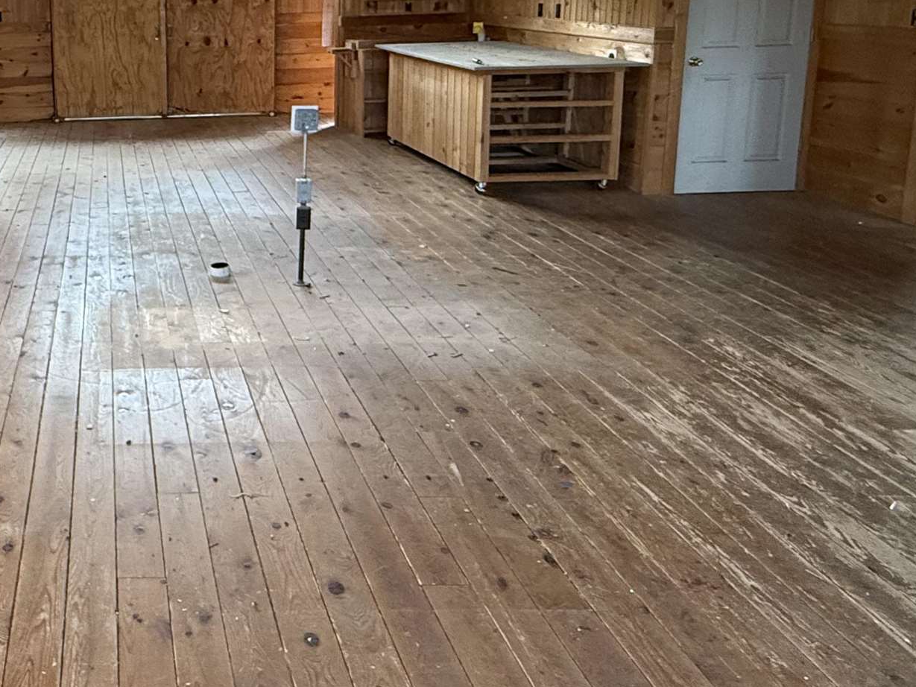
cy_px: 153
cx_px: 78
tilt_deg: -9.5
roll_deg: +0.7
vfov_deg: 39.4
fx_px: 926
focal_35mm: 35
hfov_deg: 46.9
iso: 320
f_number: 2.2
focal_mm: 2.22
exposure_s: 1/73
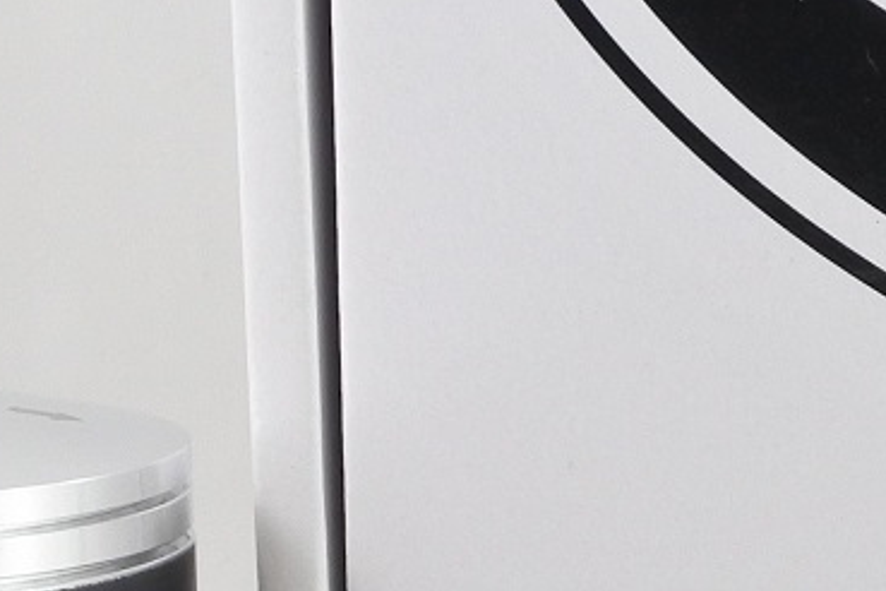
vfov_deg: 7.5
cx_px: 1150
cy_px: 653
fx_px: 4454
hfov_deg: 11.1
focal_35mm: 181
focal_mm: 14.3
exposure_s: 1/125
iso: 500
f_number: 4
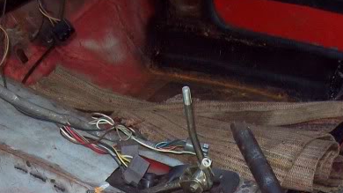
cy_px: 314
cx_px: 183
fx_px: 936
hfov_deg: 20.8
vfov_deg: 11.2
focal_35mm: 103
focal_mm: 6
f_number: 2.7
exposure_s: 1/64
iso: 80
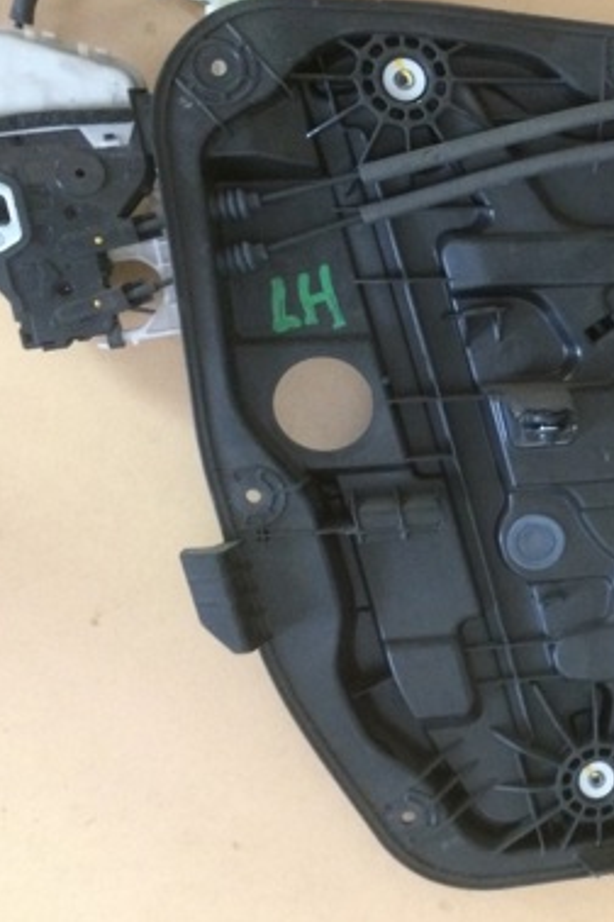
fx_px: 1305
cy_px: 440
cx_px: 721
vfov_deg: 38.9
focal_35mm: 51
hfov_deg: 24.2
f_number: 2.2
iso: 320
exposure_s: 1/20
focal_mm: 4.15
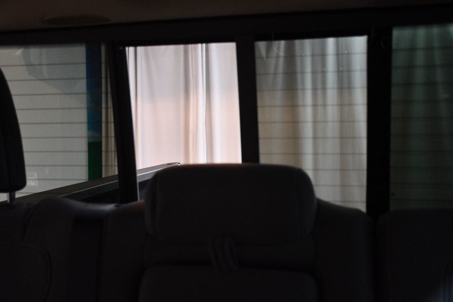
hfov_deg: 43.6
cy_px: 151
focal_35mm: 45
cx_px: 226
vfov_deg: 29.8
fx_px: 566
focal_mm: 30
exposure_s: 1/80
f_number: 4
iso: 3200
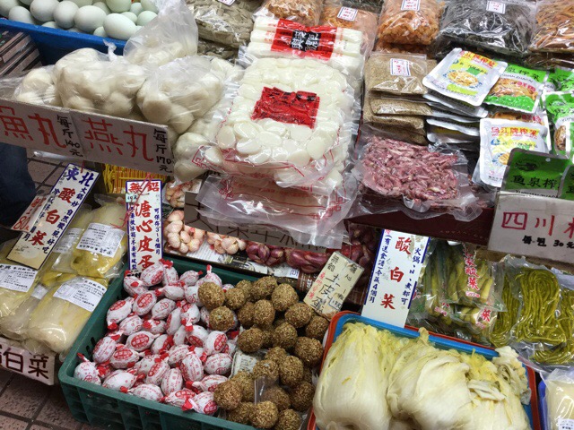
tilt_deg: -44.4
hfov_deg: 58.4
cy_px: 215
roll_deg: -10.9
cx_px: 287
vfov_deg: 45.4
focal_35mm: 31
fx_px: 514
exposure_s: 1/30
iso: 25
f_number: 2.4
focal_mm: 3.3
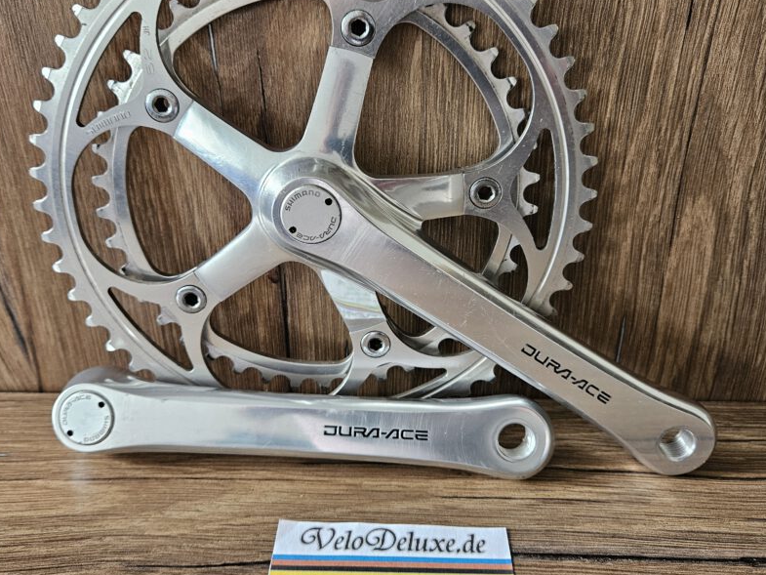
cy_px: 253
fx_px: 664
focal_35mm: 30
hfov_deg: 59.9
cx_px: 395
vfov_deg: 46.7
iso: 320
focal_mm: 5.4
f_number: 1.8
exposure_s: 1/142
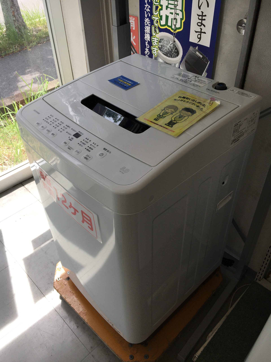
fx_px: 303
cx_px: 136
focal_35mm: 29
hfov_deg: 48.2
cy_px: 181
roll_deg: +1.5
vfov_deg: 61.7
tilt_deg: -41.1
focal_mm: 4.15
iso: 25
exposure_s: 1/437
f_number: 2.2
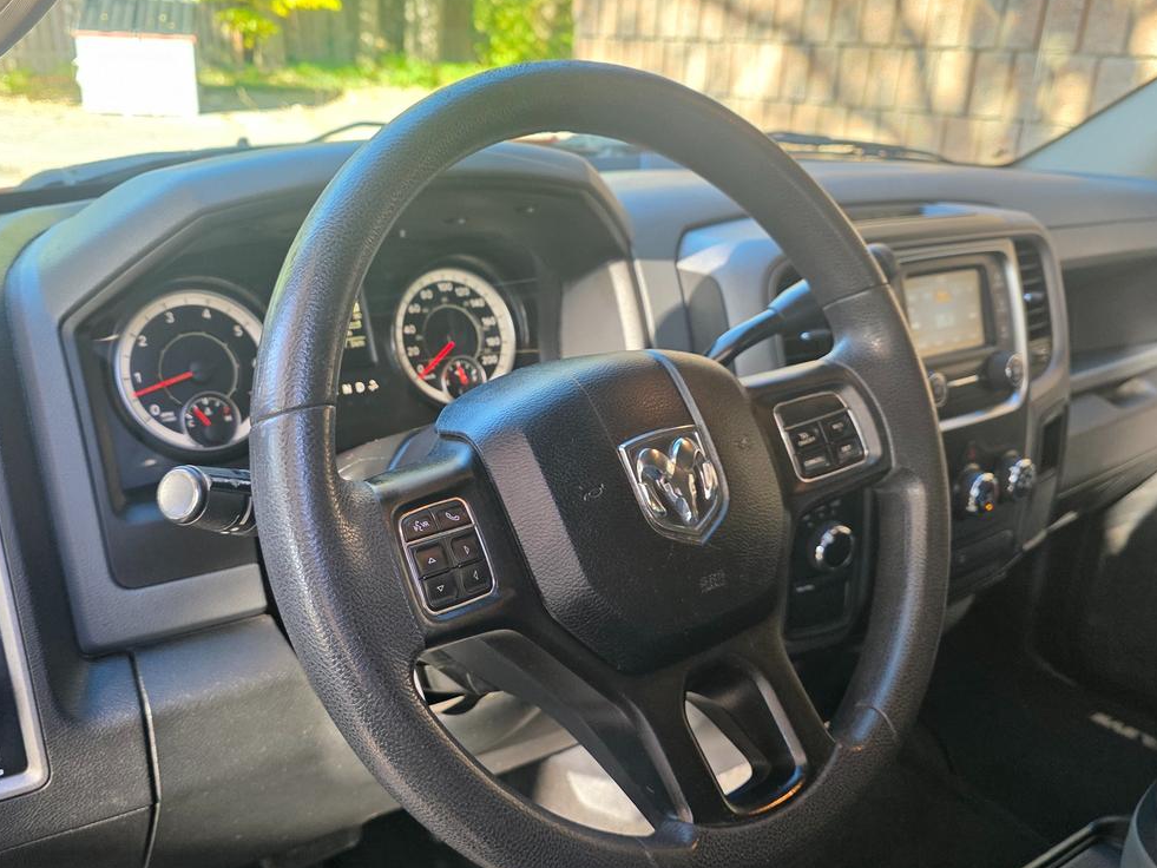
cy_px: 501
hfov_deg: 59.8
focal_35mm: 30
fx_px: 1003
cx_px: 522
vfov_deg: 46.6
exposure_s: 1/180
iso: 160
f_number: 1.7
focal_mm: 6.3
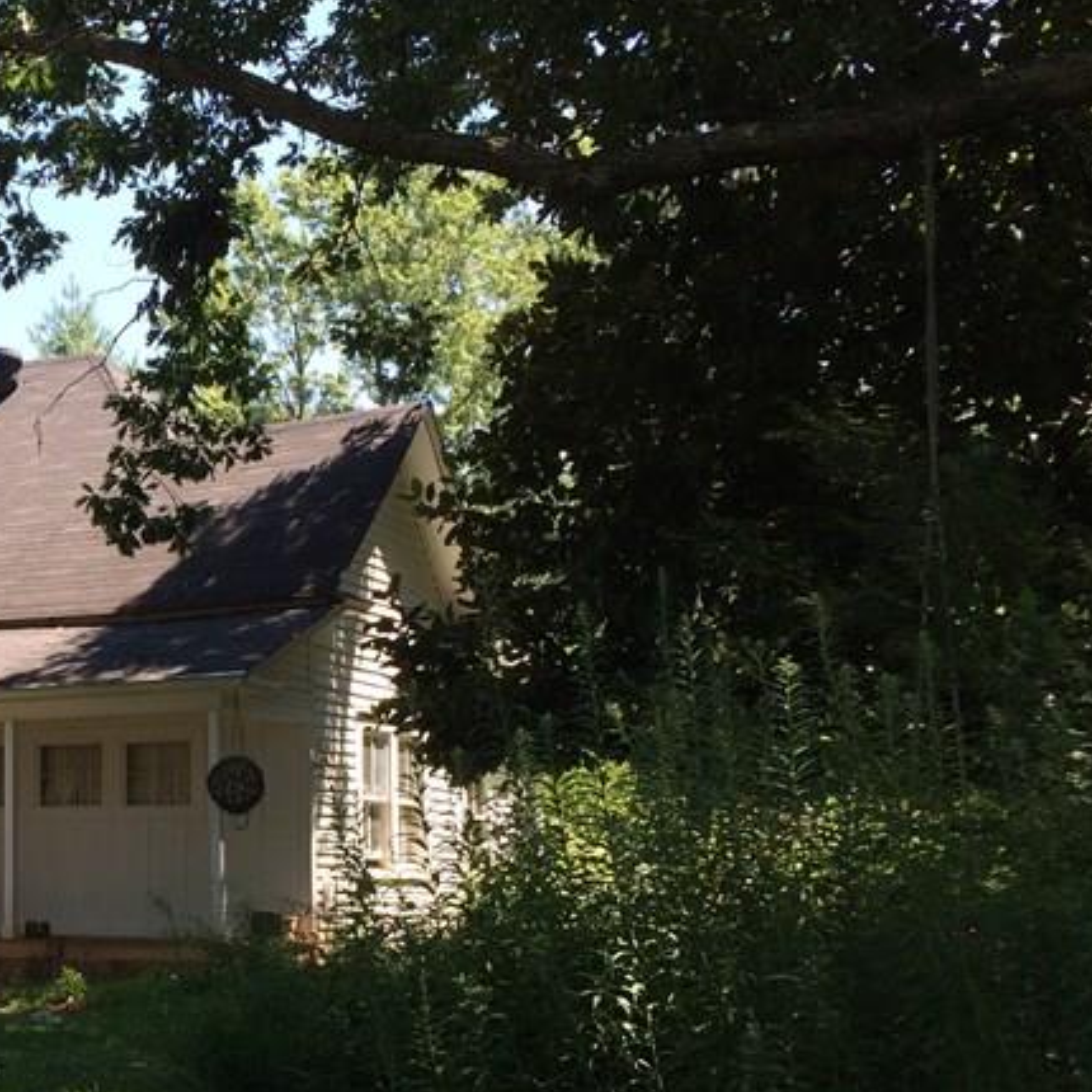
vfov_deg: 27.9
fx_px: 2177
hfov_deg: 26.0
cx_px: -117
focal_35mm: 61
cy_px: 749
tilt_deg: +2.2
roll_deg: -0.3
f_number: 2.2
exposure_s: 1/500
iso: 32
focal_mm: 4.15
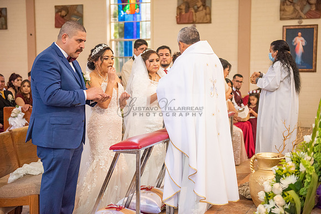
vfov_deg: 23.4
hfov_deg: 34.5
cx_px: 160
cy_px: 107
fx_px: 517
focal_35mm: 58
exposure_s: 1/160
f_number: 2.8
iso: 2000
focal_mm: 58
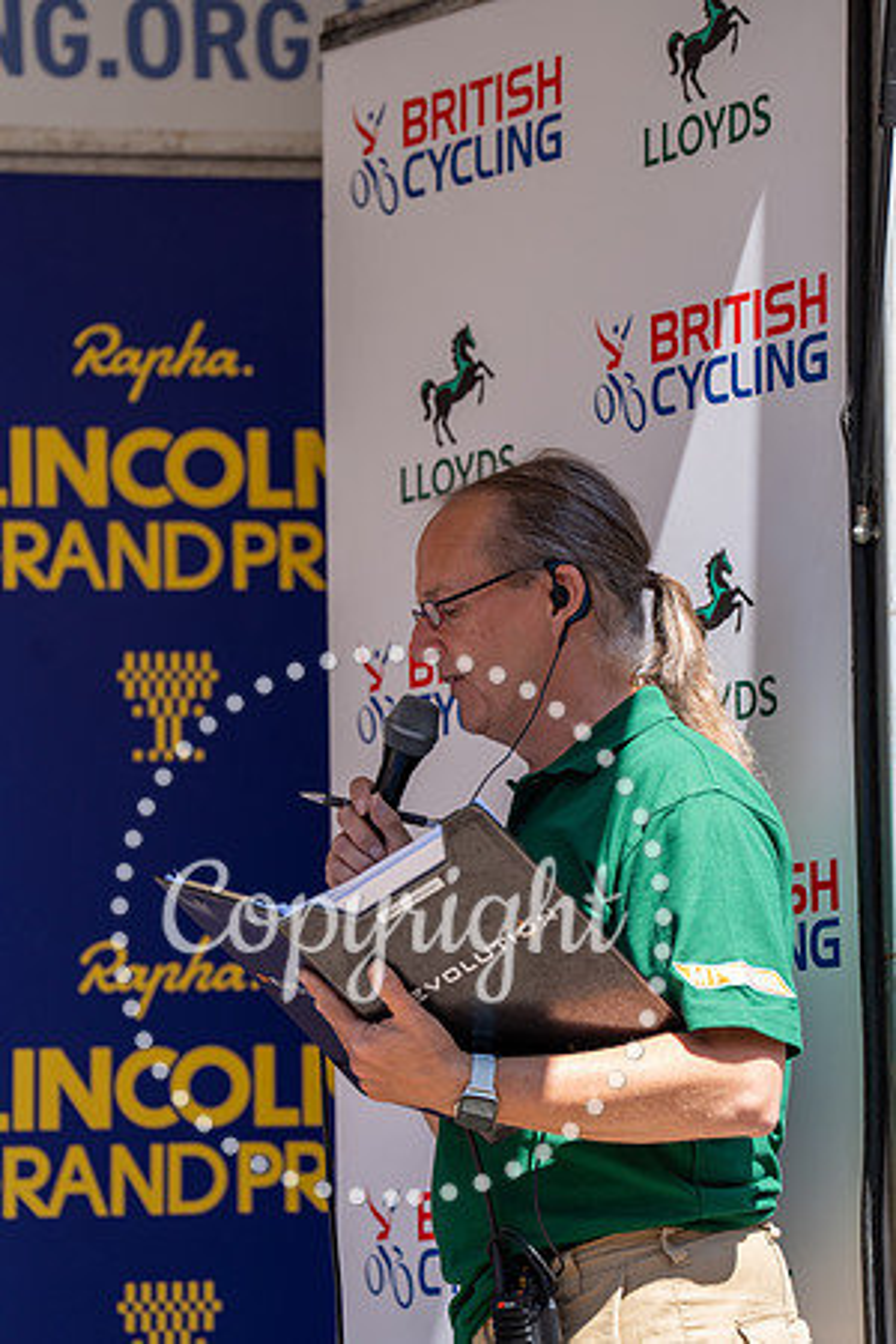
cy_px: 672
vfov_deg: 10.3
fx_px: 7466
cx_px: 448
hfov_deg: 6.9
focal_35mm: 200
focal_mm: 200
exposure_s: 1/1000
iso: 400
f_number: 4
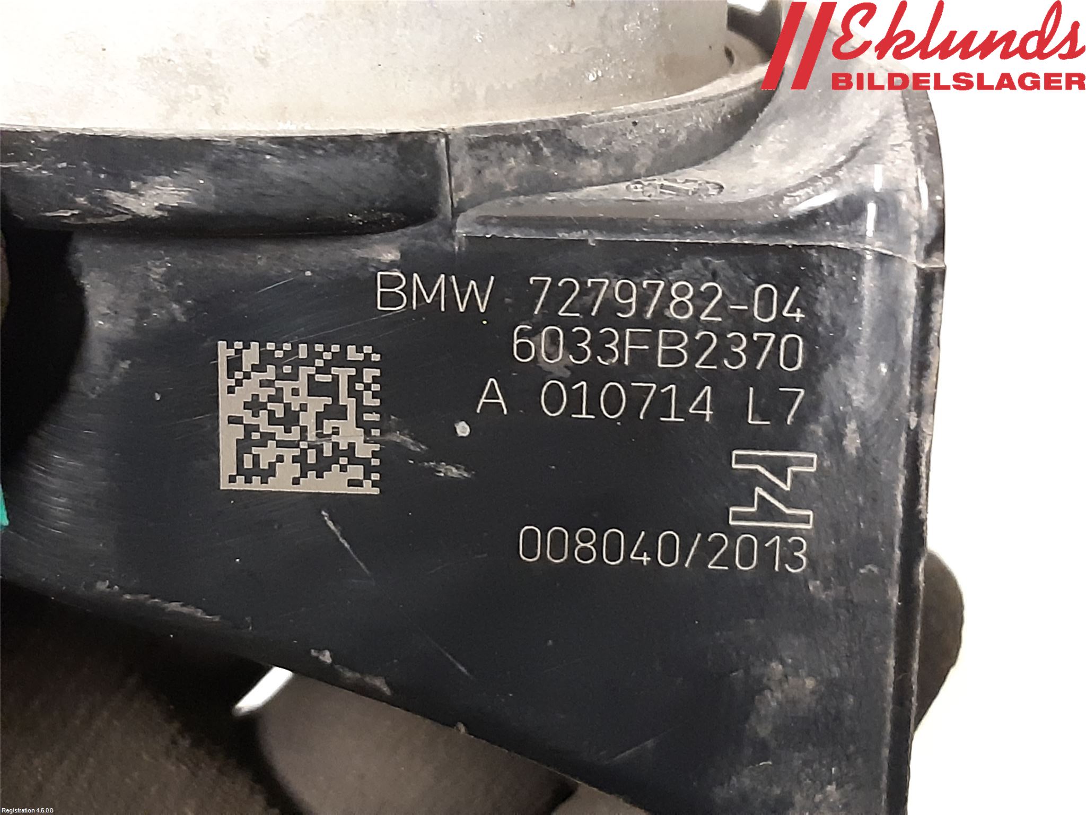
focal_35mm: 26
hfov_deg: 67.3
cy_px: 408
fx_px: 816
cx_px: 543
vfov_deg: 53.1
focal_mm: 3.93
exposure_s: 1/25
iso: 500
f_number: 1.7
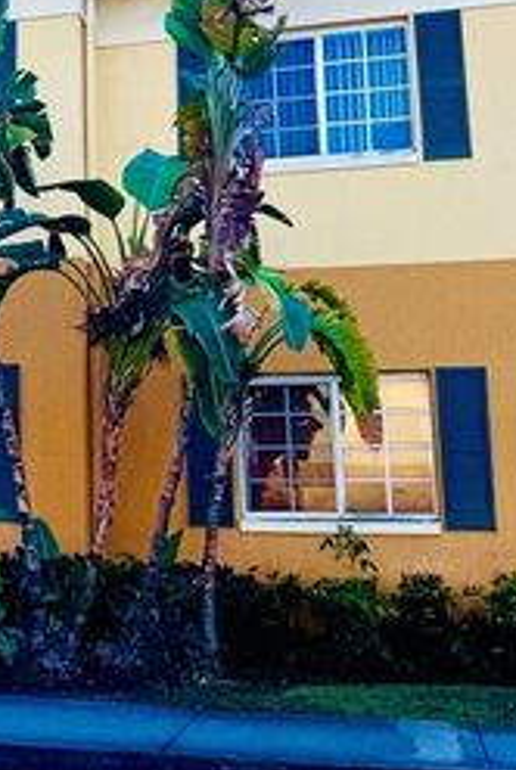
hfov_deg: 19.0
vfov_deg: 29.8
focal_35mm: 67
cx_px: -131
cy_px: 247
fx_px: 1436
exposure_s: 1/7092
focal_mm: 6.76
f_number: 1.78
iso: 80
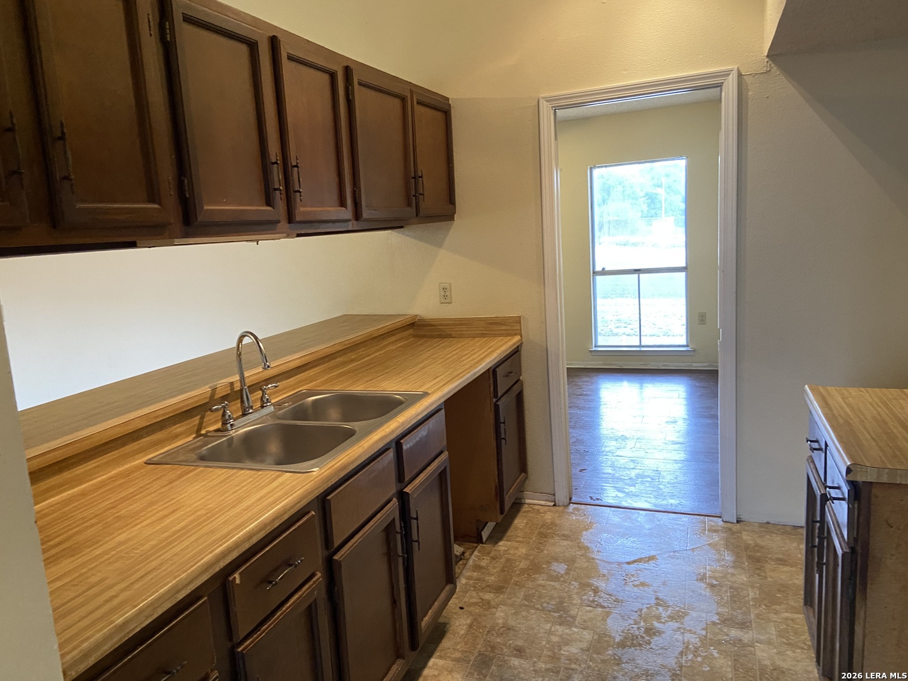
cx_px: 454
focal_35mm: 26
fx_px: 682
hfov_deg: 67.3
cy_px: 340
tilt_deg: -7.6
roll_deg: +4.1
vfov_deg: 53.1
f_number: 1.8
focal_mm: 4.25
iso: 250
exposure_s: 1/60
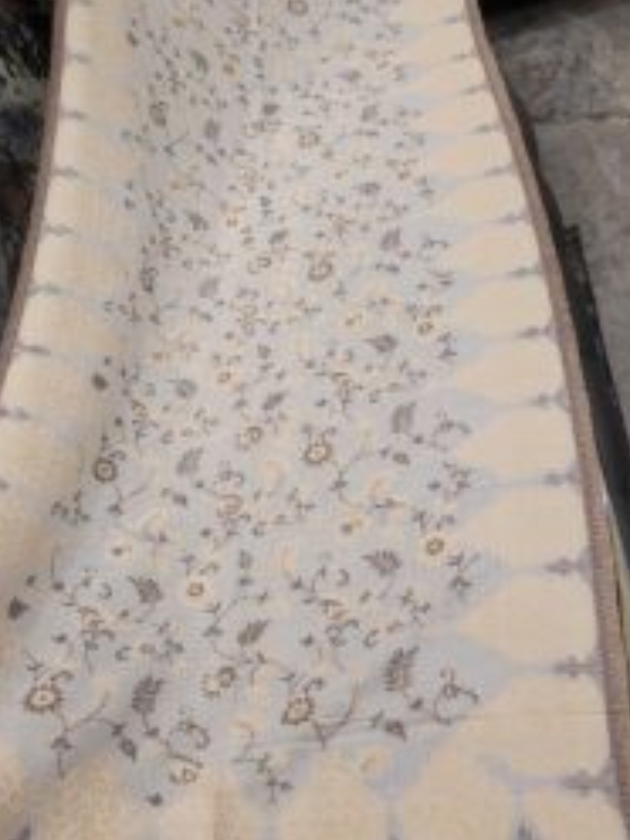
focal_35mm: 42
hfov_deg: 34.0
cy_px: 379
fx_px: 1019
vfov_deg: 44.7
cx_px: 207
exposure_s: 1/100
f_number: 1.8
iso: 250
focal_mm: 5.4
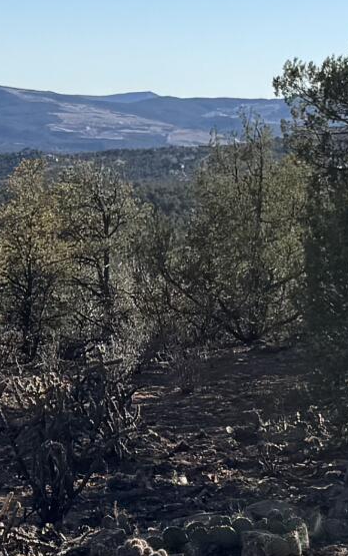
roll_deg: -1.8
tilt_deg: -6.5
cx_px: 133
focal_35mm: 137
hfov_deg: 9.6
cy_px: 331
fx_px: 2079
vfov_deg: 15.2
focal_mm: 6.76
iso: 80
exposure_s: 1/4310
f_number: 1.78
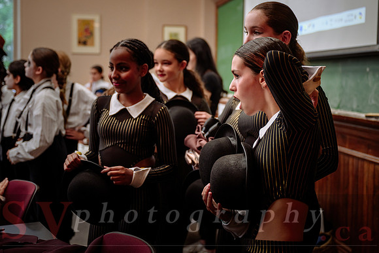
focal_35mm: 52
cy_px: 109
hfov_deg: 37.9
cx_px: 215
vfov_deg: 25.8
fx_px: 551
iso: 500
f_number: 2.8
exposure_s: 1/160
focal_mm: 46
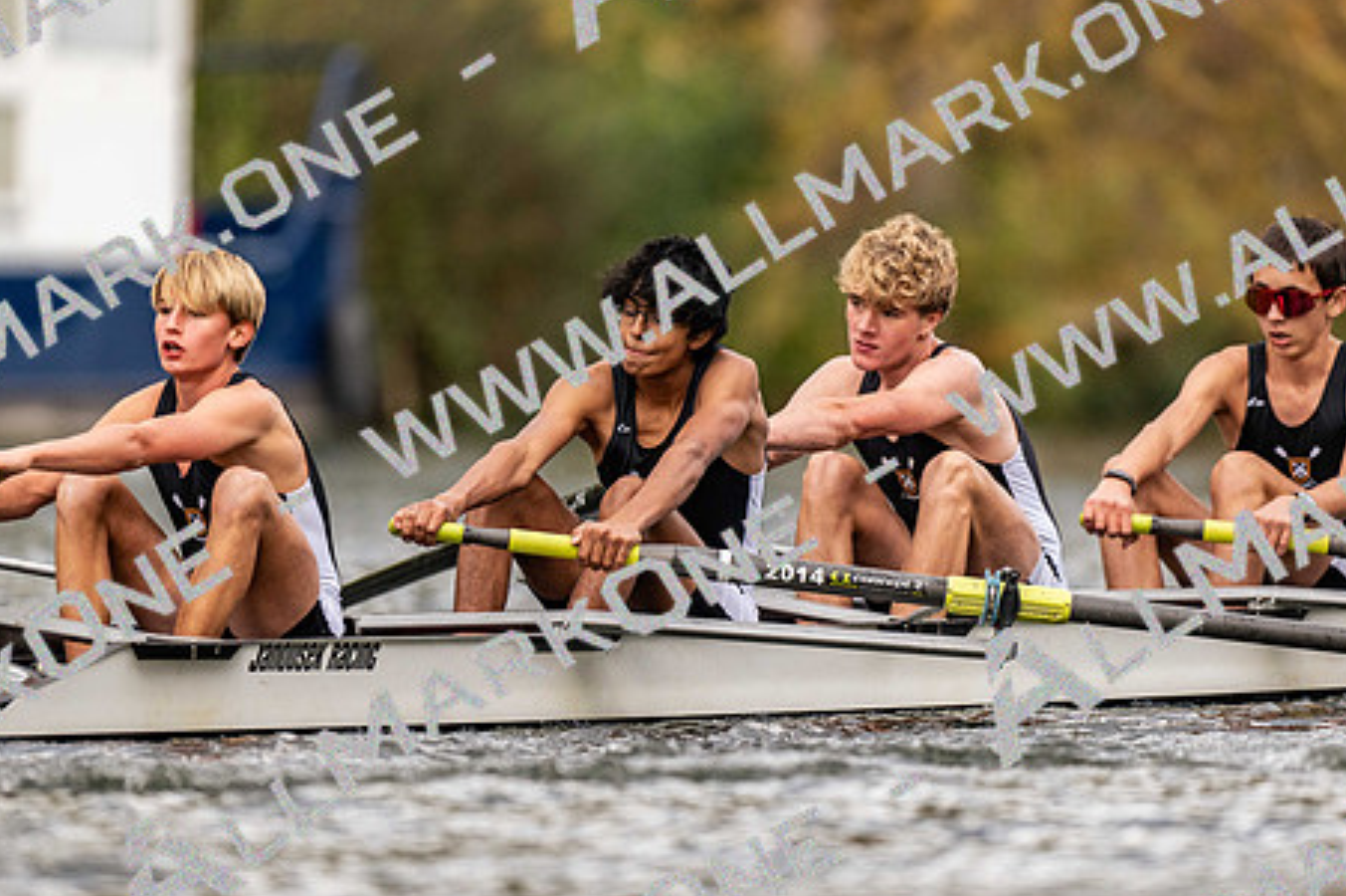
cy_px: 487
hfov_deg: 2.7
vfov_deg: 1.8
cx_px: 728
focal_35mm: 772
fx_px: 28842
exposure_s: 1/2500
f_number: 4
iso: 800
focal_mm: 600
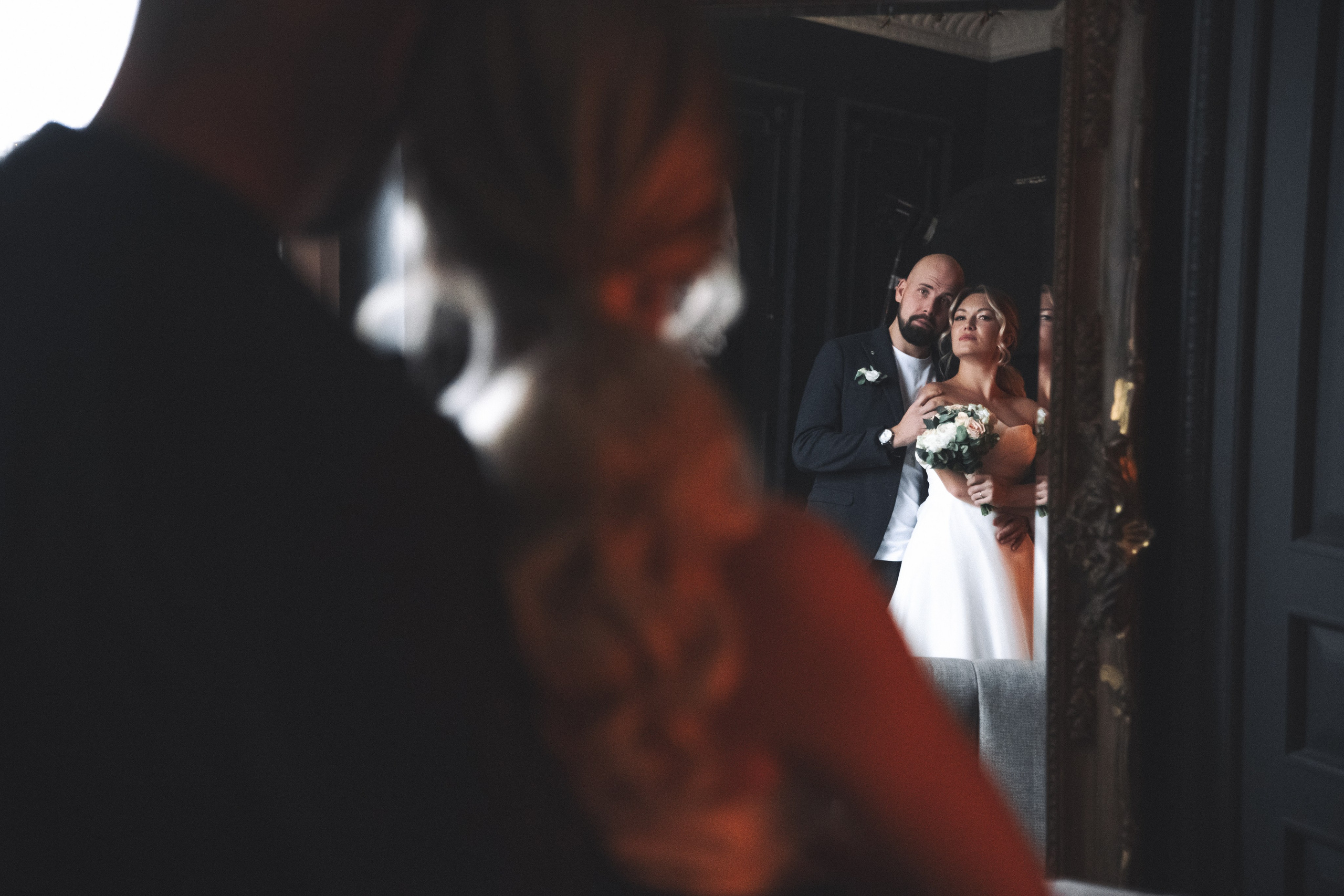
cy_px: 448
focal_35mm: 60
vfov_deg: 22.6
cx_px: 672
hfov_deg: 33.4
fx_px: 2240
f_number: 2.8
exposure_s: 1/200
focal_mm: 60
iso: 8000
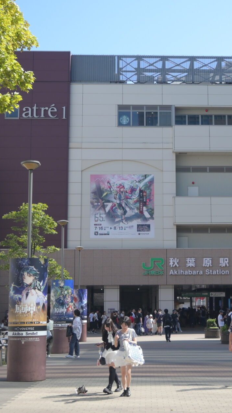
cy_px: 159
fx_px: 749
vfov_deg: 30.7
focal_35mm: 69
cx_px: 176
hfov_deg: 17.5
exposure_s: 1/640
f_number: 4
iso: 100
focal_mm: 21.5
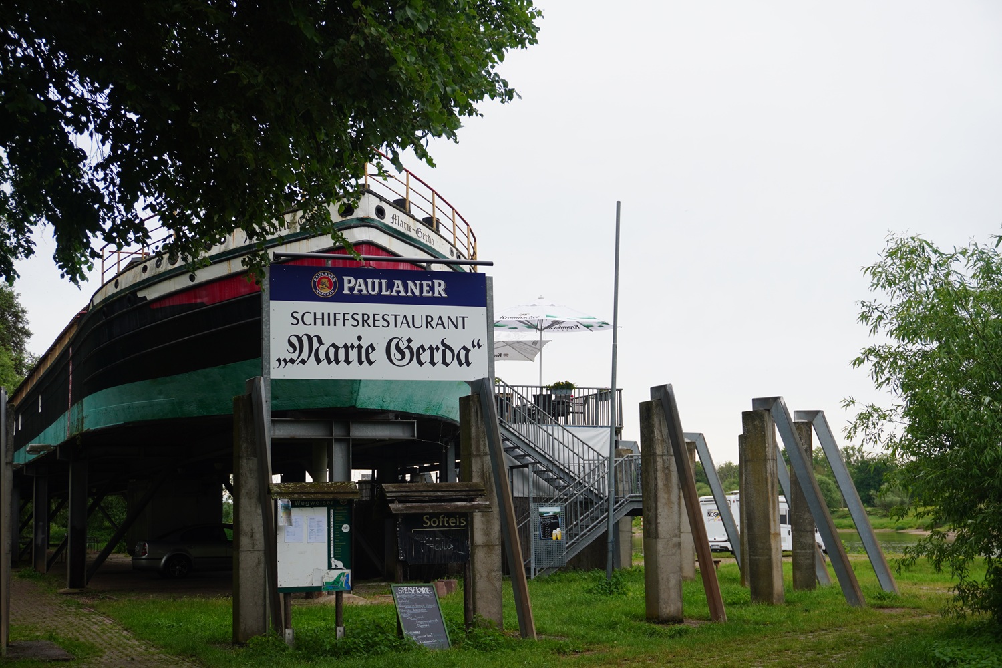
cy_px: 334
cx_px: 501
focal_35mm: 50
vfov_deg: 27.3
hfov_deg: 40.0
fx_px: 1378
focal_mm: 33
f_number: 5.6
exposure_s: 1/125
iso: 100
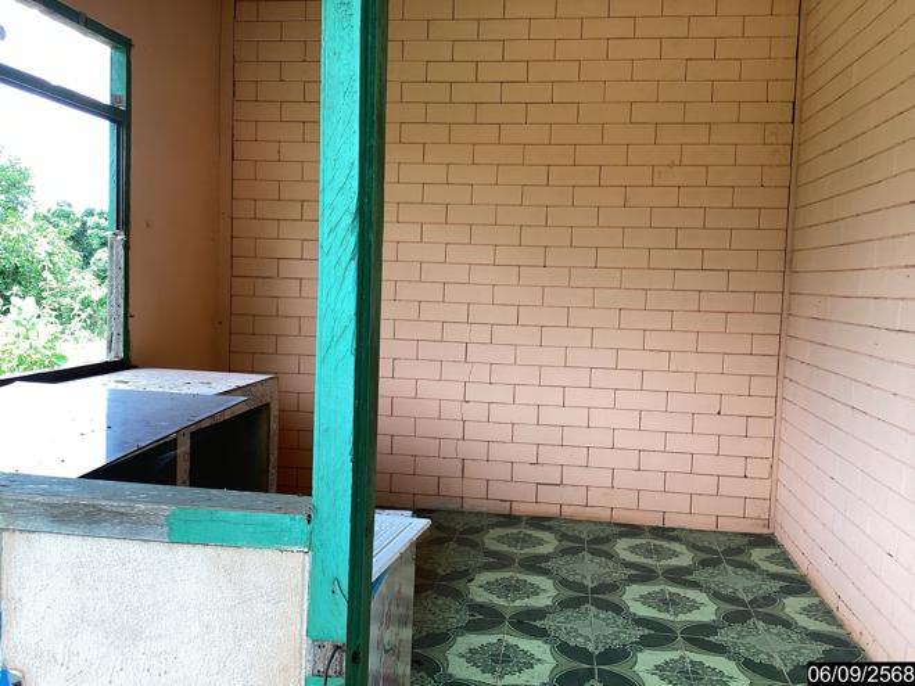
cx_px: 458
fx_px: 819
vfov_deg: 45.4
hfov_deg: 58.4
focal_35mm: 31
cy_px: 343
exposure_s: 1/120
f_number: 2.4
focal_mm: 3.3
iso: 32
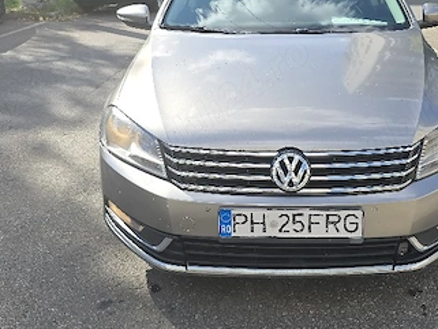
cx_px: 274
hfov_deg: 43.5
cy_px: 115
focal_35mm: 43
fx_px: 544
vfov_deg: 33.4
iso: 12
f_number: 1.7
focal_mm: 6.3
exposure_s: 1/435
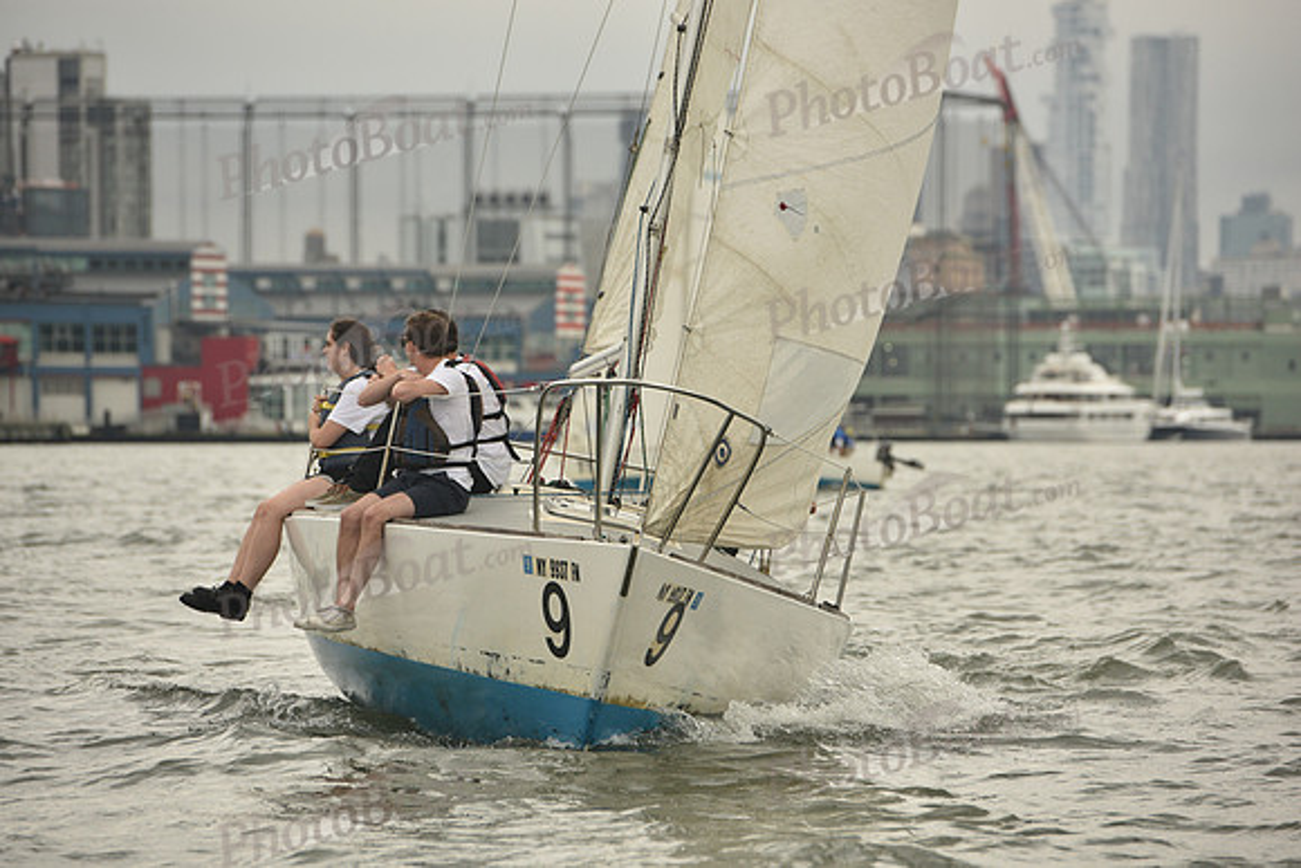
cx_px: 650
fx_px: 7229
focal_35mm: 200
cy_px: 434
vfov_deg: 6.9
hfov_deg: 10.3
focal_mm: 200
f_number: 5.6
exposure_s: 1/1600
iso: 320
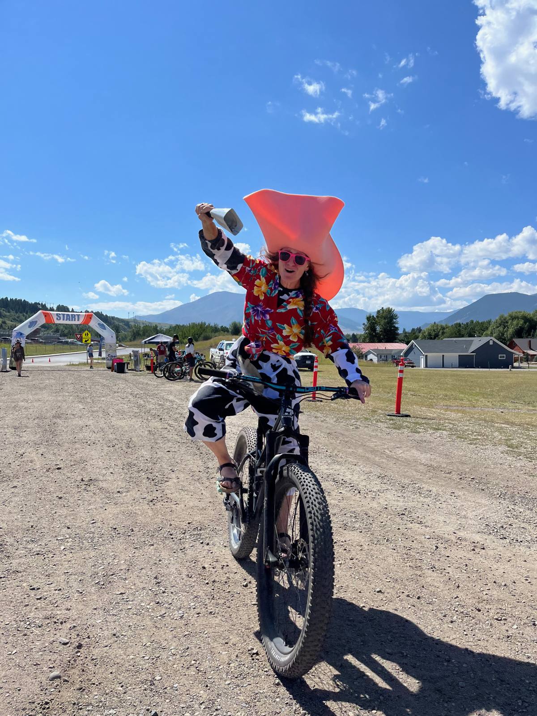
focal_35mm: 26
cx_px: 268
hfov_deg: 53.1
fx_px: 538
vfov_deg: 67.3
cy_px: 358
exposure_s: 1/6897
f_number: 1.6
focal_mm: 5.1
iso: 50
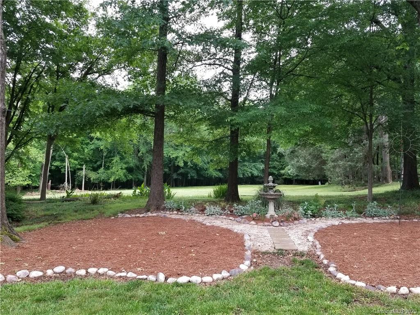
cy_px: 158
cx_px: 210
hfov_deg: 67.3
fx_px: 315
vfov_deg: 53.1
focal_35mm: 26
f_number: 1.7
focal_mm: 4.25
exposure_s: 1/100
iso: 80
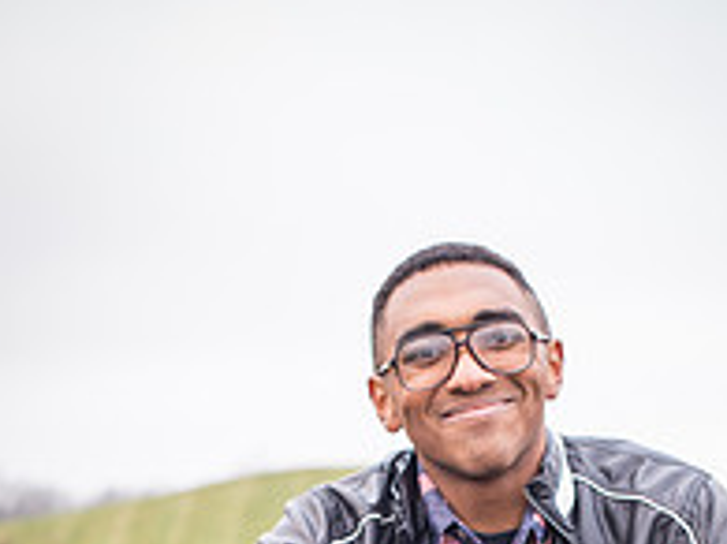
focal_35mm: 111
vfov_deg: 12.7
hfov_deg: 17.7
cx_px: 440
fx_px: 2330
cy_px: 816
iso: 200
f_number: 2.8
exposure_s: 1/40
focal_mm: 50
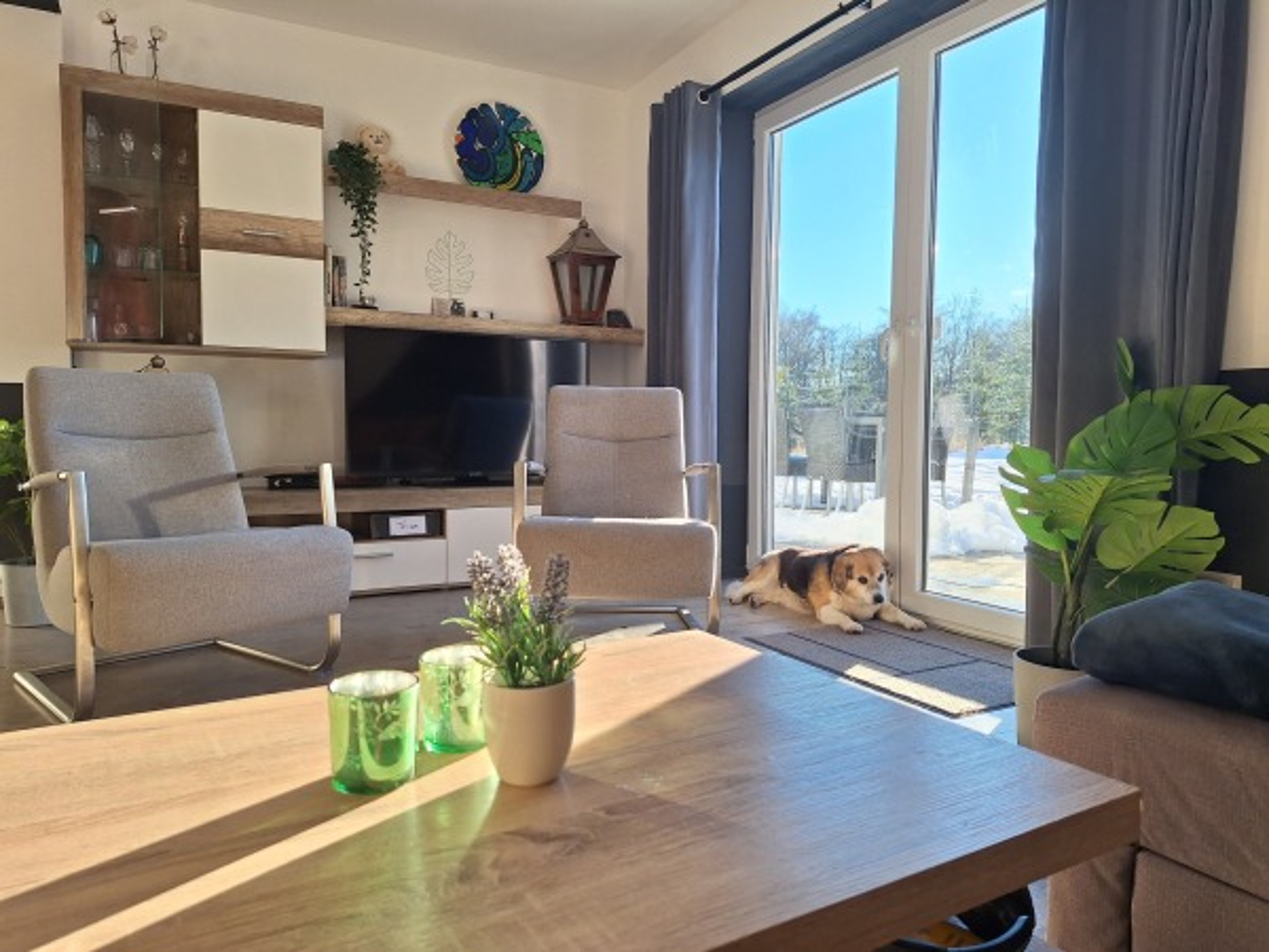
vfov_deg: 58.9
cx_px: 634
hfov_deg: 73.9
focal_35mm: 23
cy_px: 476
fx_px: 843
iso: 40
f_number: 1.8
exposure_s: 1/281
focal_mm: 5.54
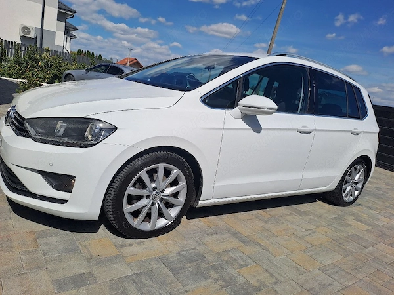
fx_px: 285
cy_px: 148
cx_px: 197
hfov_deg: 69.4
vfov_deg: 54.9
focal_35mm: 25
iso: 32
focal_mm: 4.65
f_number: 1.8
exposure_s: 1/5000
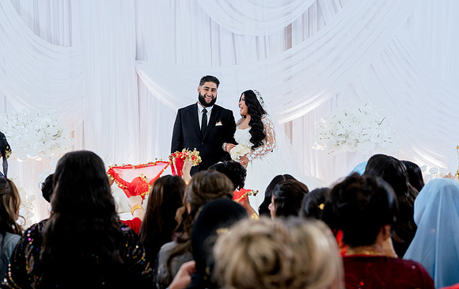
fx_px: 609
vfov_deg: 26.6
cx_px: 207
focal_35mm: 49
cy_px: 170
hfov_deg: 41.2
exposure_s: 1/160
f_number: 2.8
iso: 800
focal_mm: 43
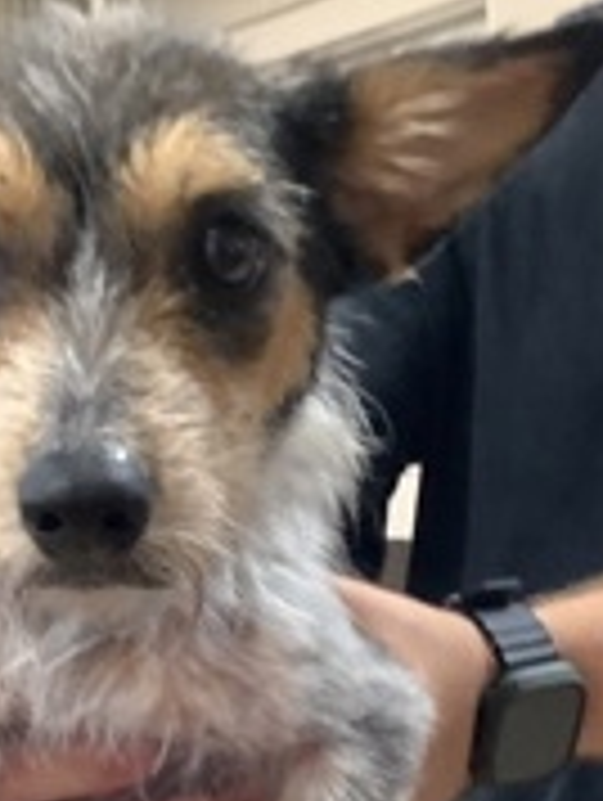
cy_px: 778
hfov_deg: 20.1
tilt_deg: -10.7
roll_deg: +3.7
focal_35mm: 73
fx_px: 1691
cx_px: 182
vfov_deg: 25.5
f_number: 2.4
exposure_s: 1/40
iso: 320
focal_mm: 3.3
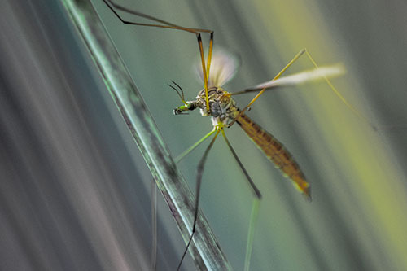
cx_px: 204
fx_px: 2373
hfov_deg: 9.8
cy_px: 136
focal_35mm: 210
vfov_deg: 6.5
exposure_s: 1/3200
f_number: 7.6
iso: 2000
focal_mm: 210
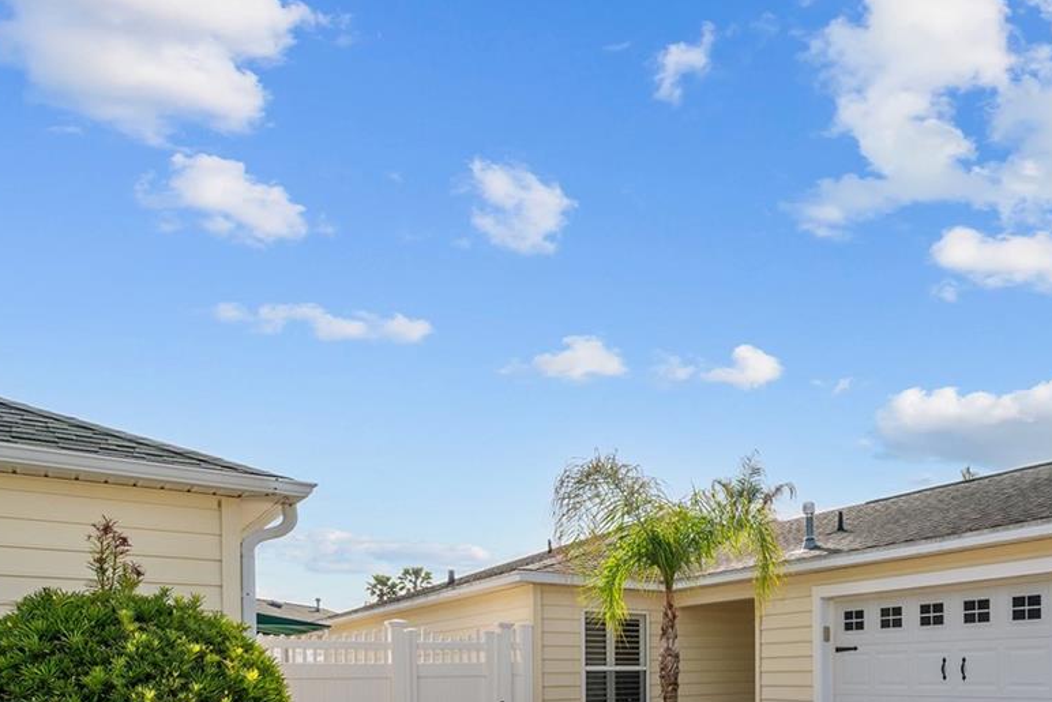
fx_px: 848
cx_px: 918
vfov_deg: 40.2
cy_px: 680
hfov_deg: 56.3
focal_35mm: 29
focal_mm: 14
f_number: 8
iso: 125
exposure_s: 1/500
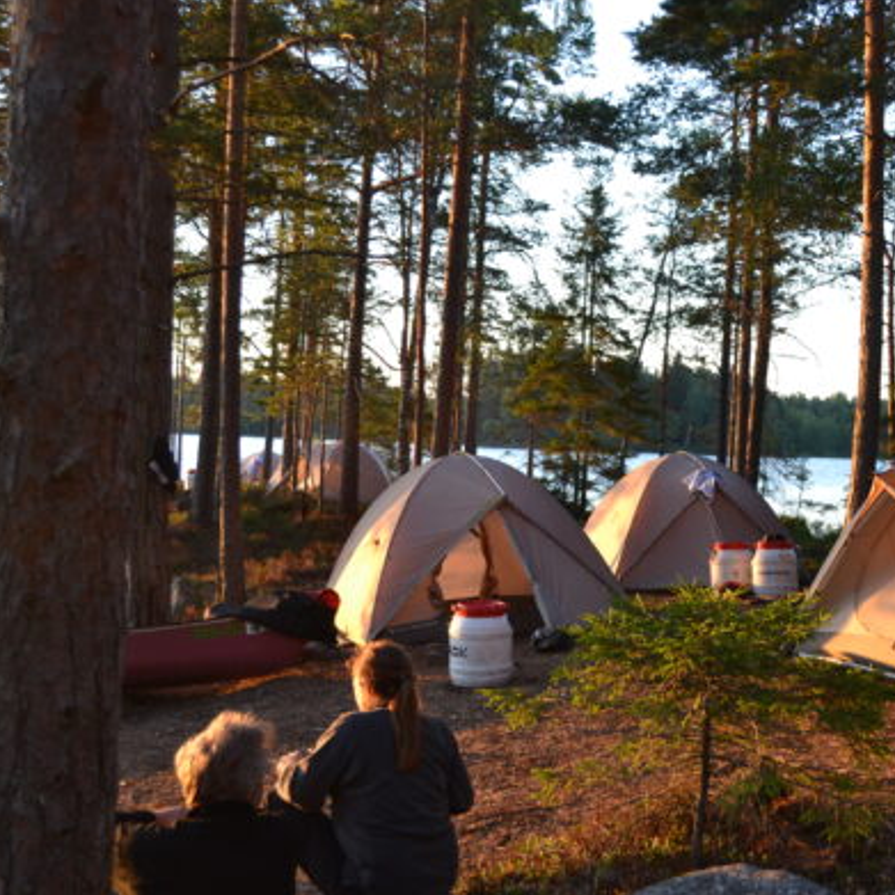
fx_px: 1375
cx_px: 641
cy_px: 456
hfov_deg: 35.5
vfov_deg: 36.1
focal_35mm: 47
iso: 400
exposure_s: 1/100
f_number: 5
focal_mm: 24
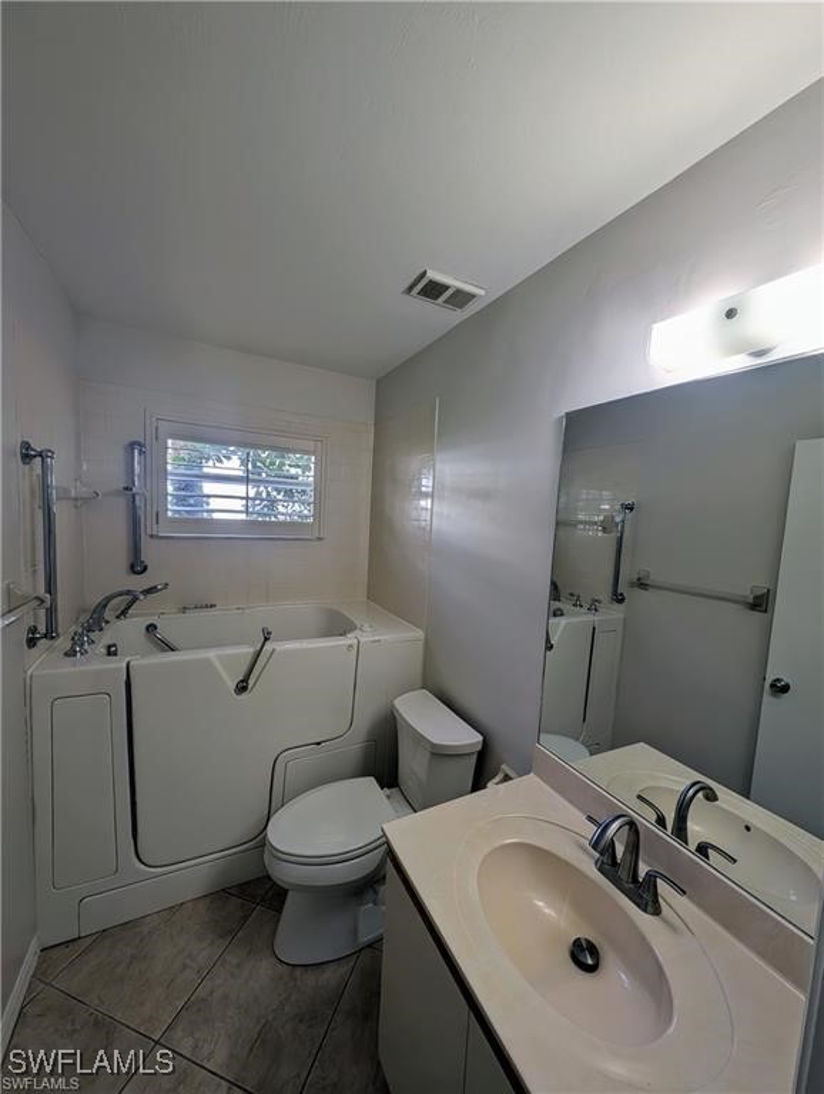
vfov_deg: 110.5
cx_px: 412
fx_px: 380
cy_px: 547
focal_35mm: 12
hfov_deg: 94.6
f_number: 1.95
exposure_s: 1/120
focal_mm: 2.23
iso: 45
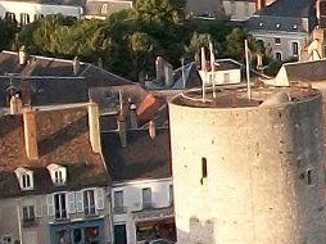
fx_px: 2719
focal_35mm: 289
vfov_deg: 5.1
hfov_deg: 6.3
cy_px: 72
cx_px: 941
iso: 80
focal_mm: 7.1
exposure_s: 1/250
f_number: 3.2
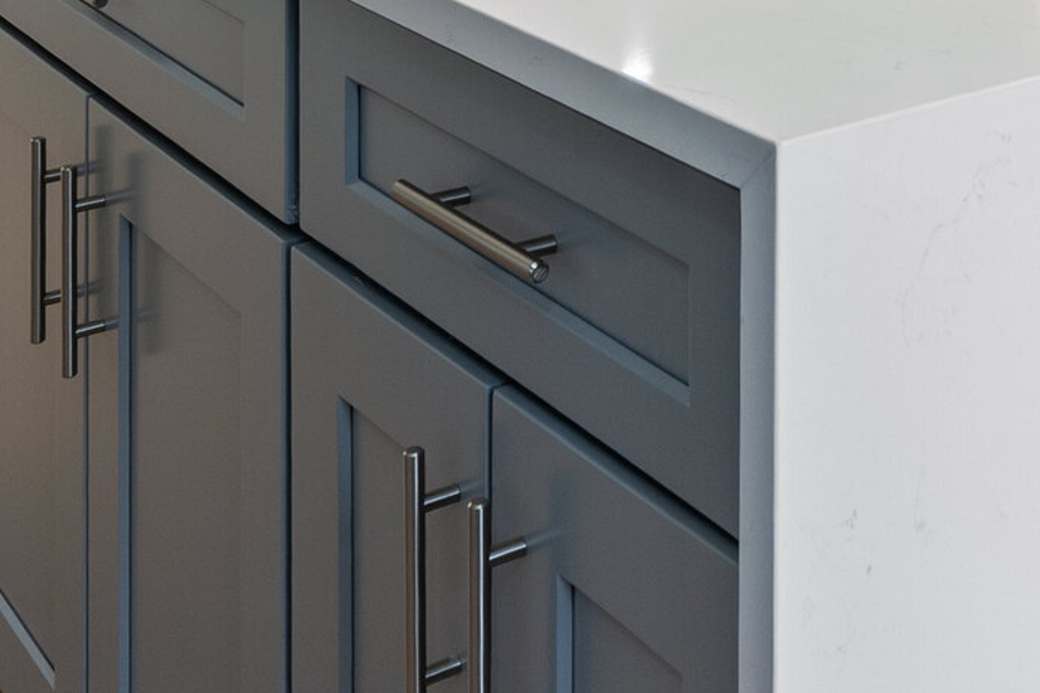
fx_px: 2166
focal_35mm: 75
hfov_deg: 26.3
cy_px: -572
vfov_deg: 15.5
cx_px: 897
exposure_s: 1/8
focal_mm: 17
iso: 320
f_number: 8
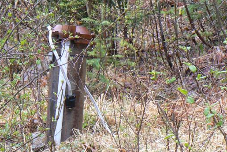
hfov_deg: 6.6
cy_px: 78
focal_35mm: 312
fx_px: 1968
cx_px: 79
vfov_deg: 4.4
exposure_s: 1/50
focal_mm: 25.1
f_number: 4
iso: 80
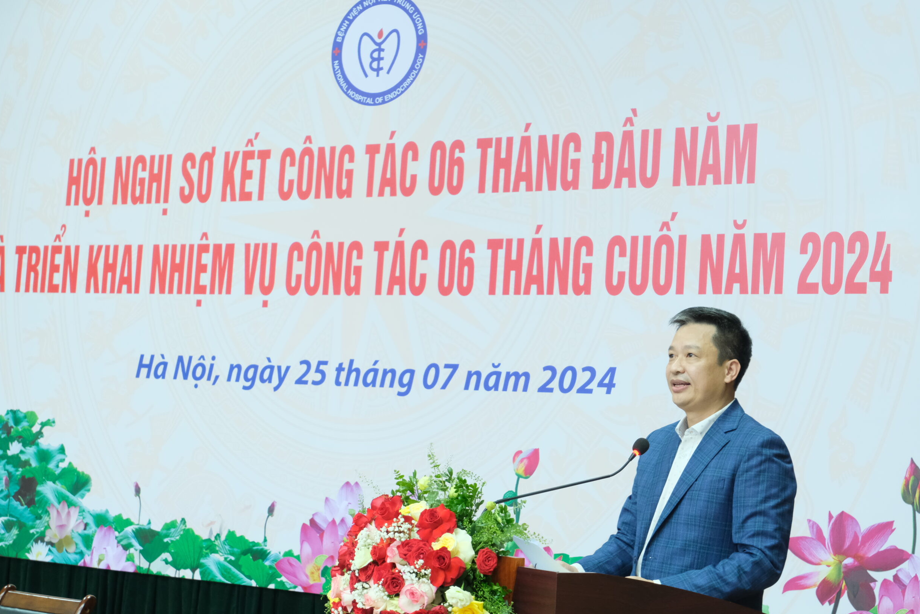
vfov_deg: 19.2
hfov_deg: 28.4
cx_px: 478
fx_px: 1814
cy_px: 296
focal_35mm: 71
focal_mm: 45
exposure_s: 1/14
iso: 3200
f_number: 5.6
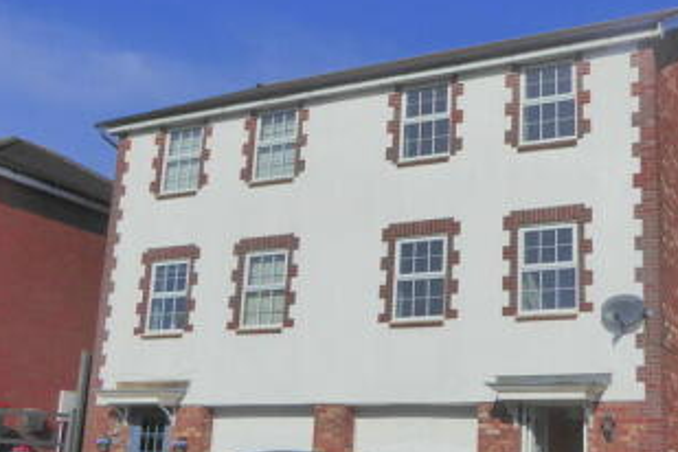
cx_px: 440
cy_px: 256
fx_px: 923
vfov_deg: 27.5
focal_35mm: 49
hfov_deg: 40.0
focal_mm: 4.3
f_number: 4
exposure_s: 1/2000
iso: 125
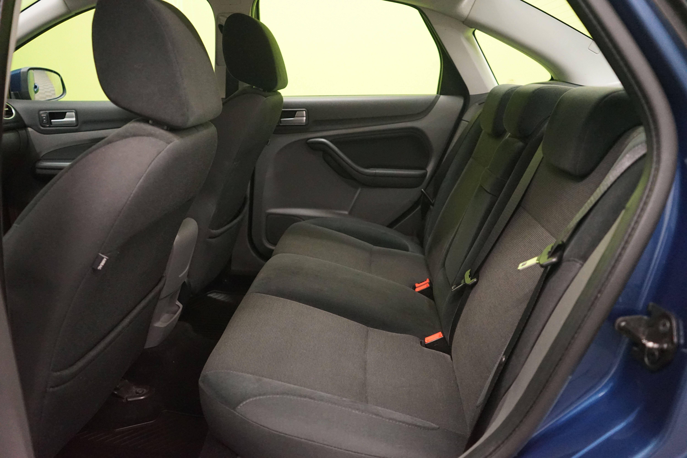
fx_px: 534
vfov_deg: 46.4
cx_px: 344
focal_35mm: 28
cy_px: 229
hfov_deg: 65.5
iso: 6400
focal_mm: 28
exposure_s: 1/60
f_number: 3.5
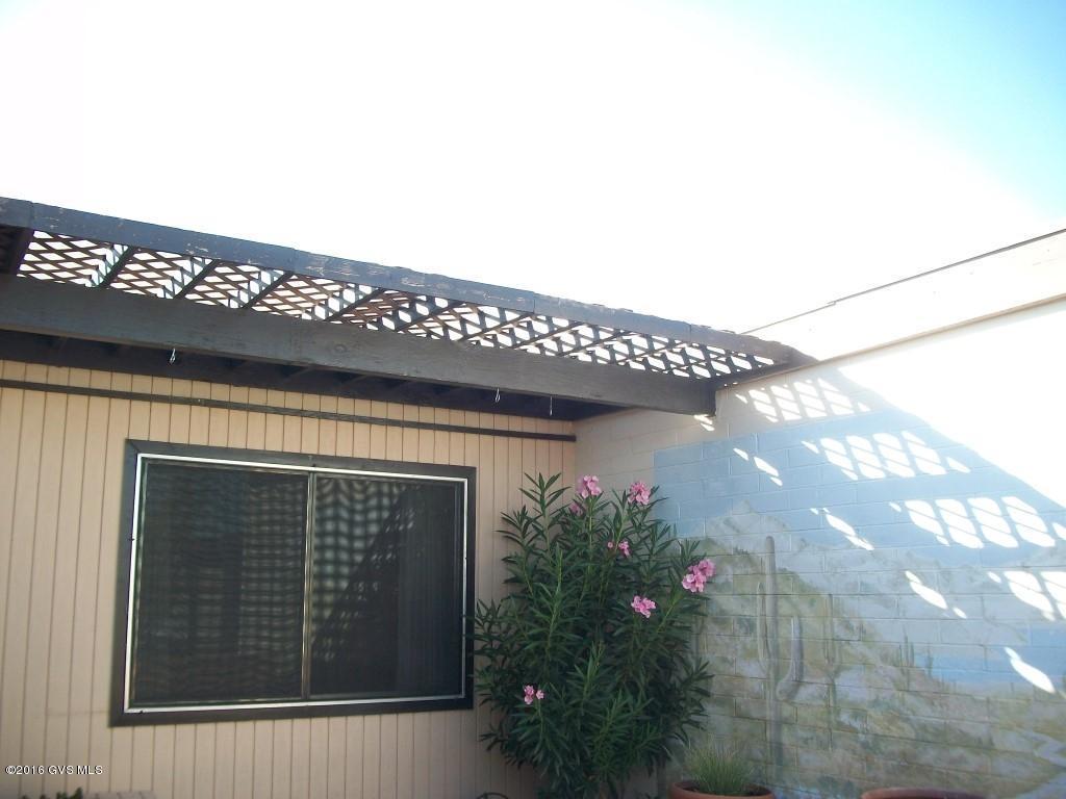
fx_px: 985
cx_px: 533
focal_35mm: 32
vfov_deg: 44.2
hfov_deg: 56.8
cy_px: 400
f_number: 2.9
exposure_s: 1/160
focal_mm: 5.7
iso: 80
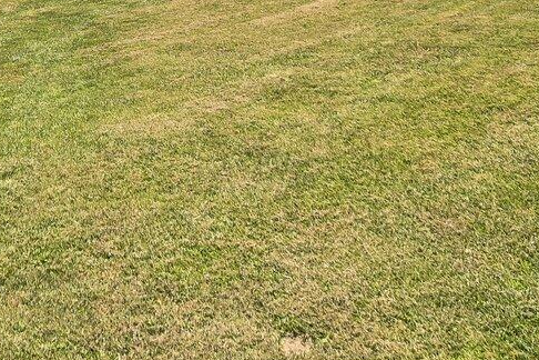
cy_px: -166
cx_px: 72
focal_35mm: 59
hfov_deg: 32.5
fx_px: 883
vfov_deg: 20.1
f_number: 4
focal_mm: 14
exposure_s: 1/1500
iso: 400
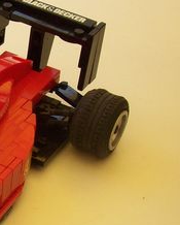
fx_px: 684
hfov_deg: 13.9
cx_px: -100
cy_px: 164
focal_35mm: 103
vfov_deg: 18.5
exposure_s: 1/313
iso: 80
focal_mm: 6
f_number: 4.8
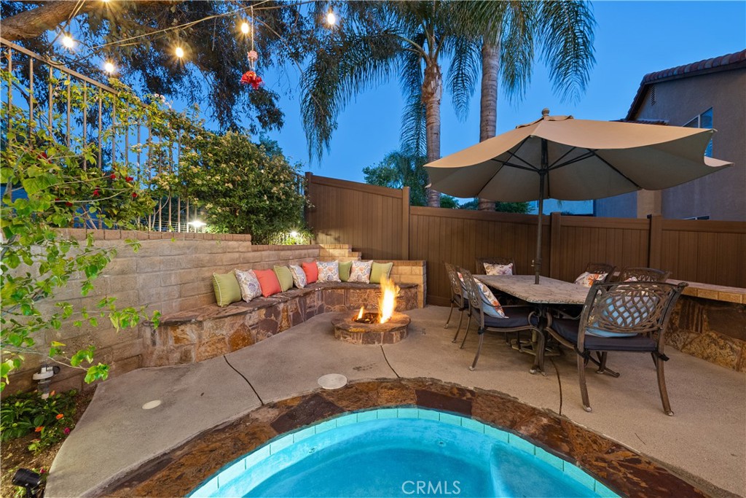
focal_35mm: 13
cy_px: 249
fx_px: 269
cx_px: 373
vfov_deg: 85.4
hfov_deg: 108.3
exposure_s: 1.3
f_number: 9
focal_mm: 13
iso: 1250
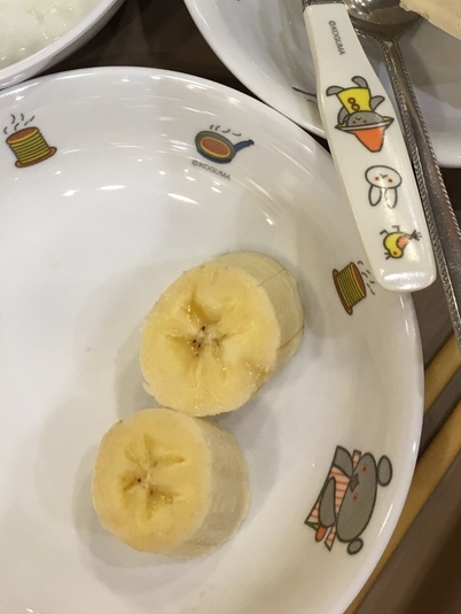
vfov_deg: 28.9
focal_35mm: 65
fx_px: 1153
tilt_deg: -69.5
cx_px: 208
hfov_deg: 22.6
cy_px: 88
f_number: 2.2
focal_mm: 4.15
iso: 25
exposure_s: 1/15
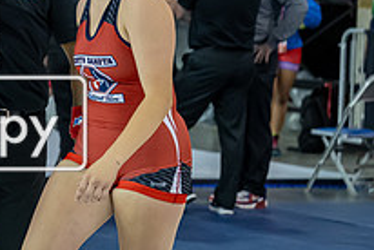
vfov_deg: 5.6
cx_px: -207
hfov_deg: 8.1
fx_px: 2580
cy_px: 81
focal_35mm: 248
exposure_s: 1/800
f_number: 2.8
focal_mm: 70
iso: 2500
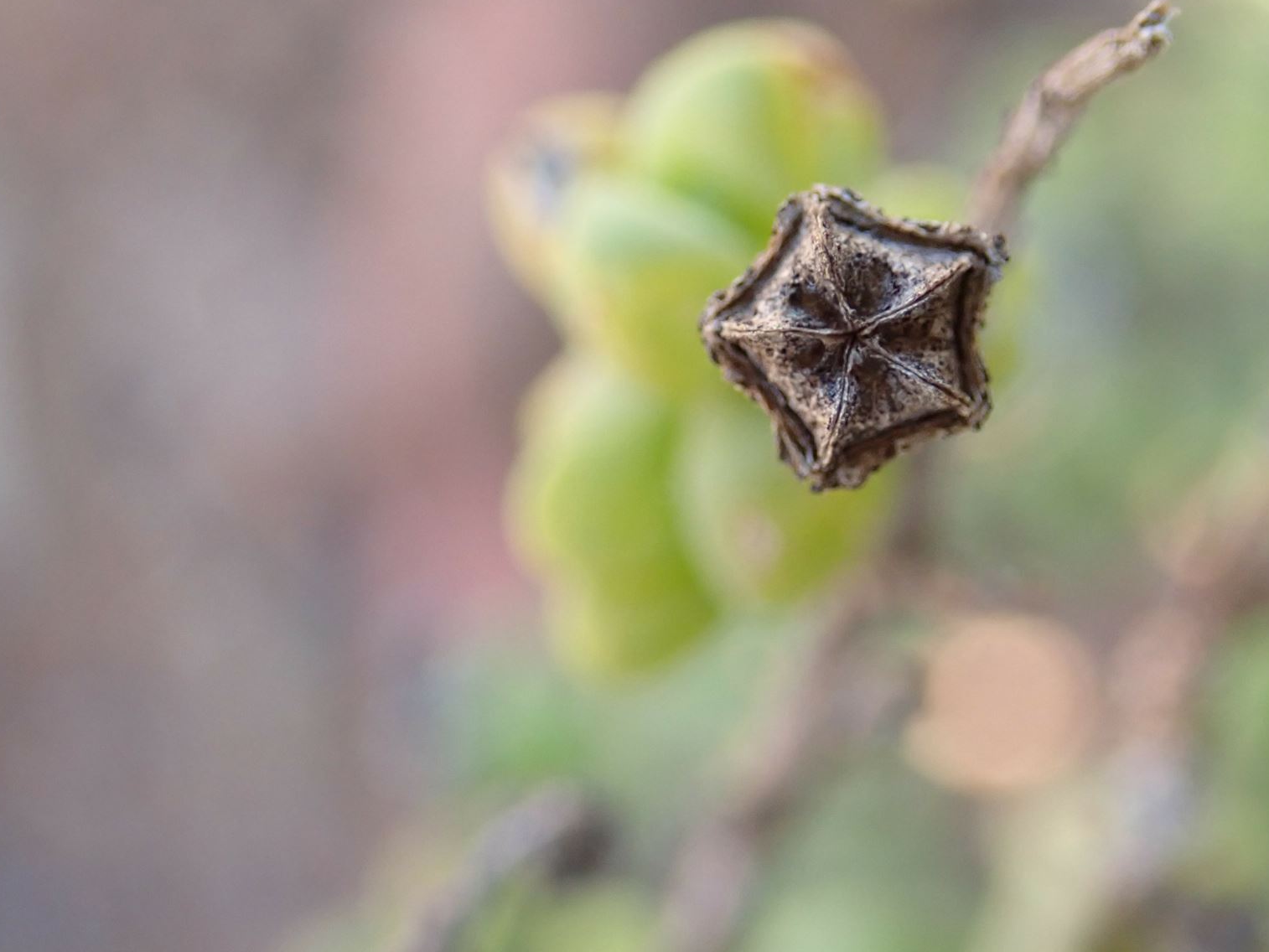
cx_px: 817
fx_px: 2567
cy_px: 367
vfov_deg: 21.0
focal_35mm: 70
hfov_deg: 27.6
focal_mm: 9.61
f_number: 3.4
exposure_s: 1/200
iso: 320
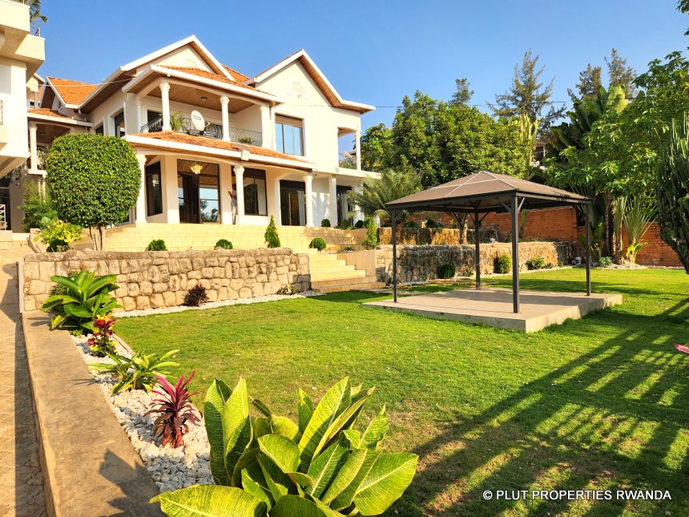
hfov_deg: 73.9
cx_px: 344
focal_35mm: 23
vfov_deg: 58.9
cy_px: 258
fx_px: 458
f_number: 1.8
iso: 20
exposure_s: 1/1321
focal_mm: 5.4
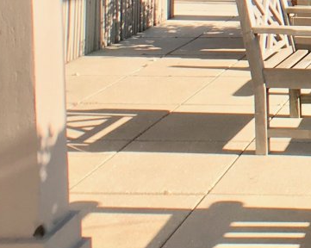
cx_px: 494
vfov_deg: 12.0
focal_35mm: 125
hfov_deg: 14.2
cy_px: -79
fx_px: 1149
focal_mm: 4.15
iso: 25
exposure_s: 1/469
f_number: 2.2
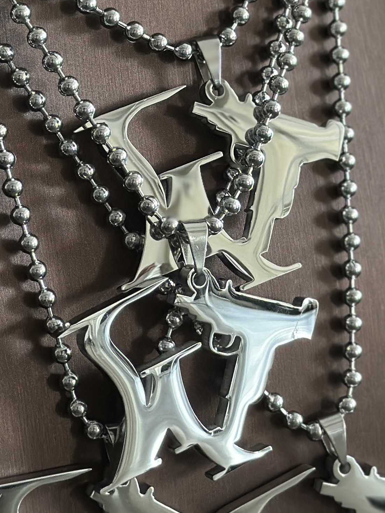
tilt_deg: -17.7
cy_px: 219
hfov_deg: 11.2
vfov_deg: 14.9
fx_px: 1957
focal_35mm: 132
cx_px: 154
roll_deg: +0.0
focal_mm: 6.86
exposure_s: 1/111
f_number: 1.78
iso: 125
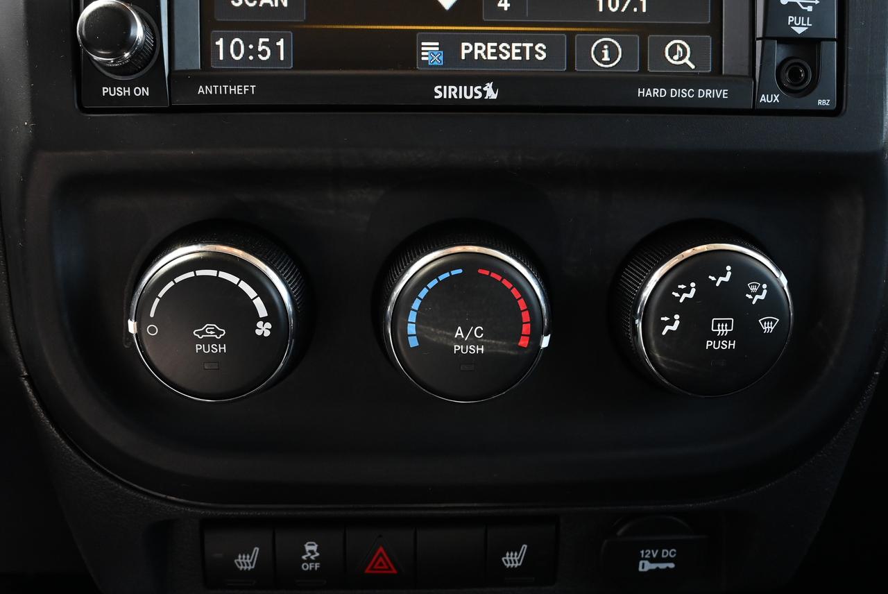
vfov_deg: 36.9
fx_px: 889
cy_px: 297
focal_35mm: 36
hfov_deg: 53.1
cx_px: 444
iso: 2500
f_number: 9
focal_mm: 24
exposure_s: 1/125
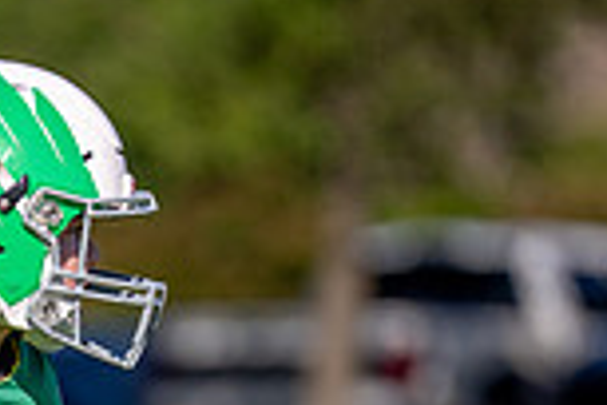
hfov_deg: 2.2
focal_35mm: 952
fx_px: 16051
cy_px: 618
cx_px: -80
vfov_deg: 1.4
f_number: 2.8
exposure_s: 1/6400
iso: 250
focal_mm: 200
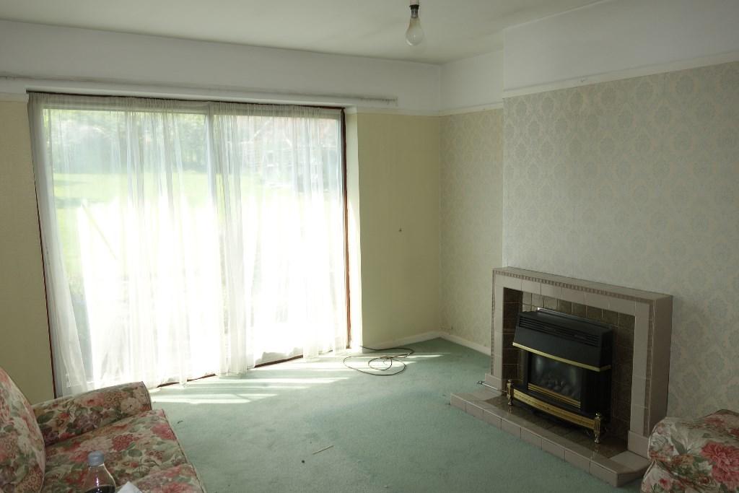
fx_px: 575
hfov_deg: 65.5
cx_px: 370
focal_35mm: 28
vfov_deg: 46.4
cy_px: 246
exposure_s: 1/100
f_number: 4.5
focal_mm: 10.4
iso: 125
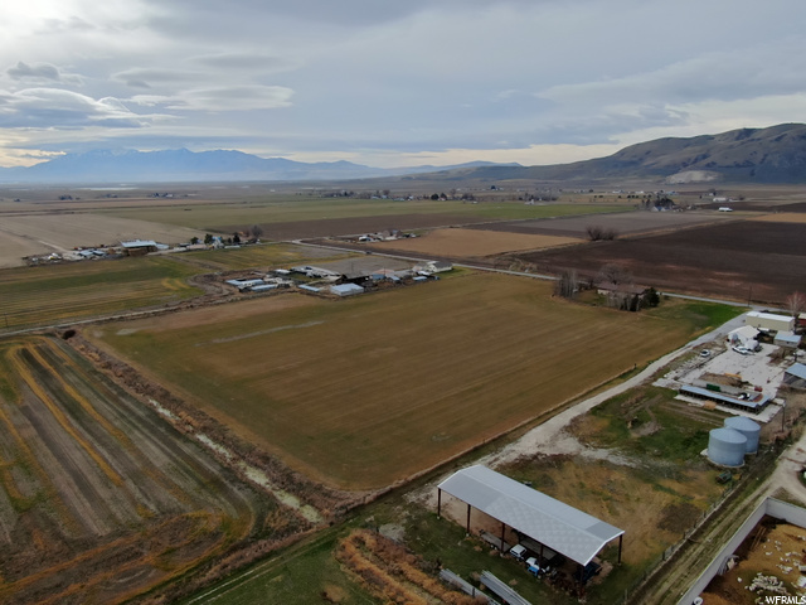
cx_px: 403
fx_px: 559
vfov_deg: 56.8
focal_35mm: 24
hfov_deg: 71.6
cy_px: 302
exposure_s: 1/800
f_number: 2.8
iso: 400
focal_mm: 4.39
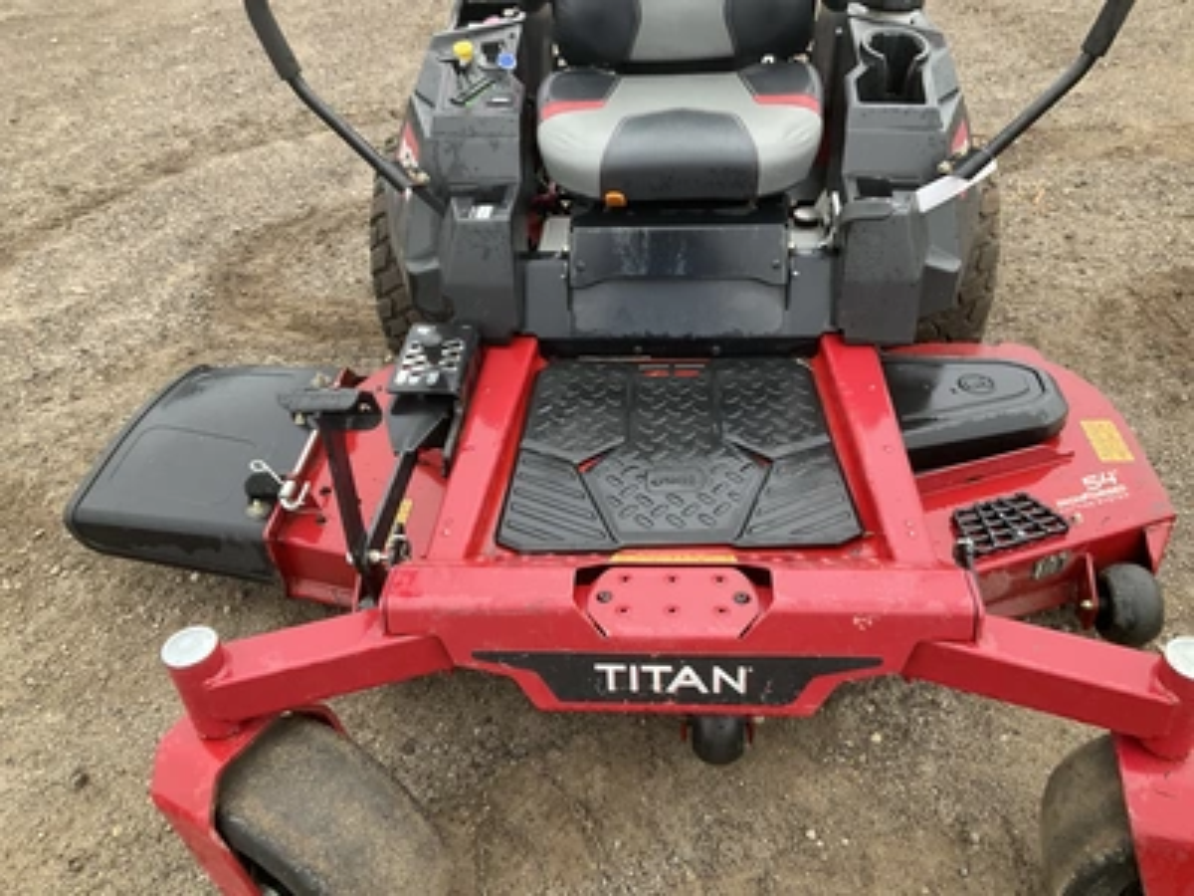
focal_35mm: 29
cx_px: 597
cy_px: 448
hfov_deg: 61.7
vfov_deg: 48.2
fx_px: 1000
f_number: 1.8
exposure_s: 1/122
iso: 32
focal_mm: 3
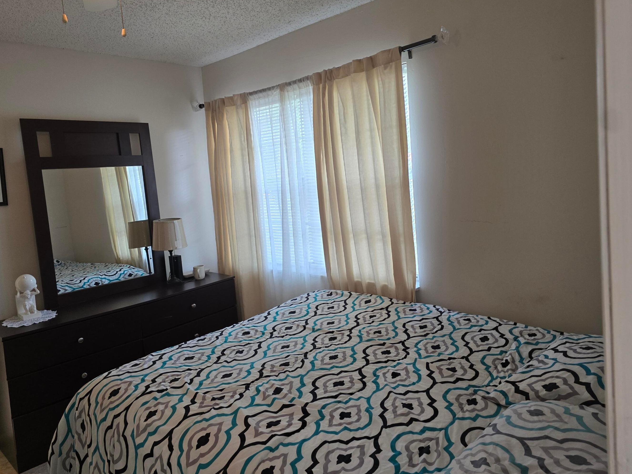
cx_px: 324
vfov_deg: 54.8
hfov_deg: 69.4
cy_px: 218
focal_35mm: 25
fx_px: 456
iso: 160
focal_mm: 6.3
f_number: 1.7
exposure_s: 1/120
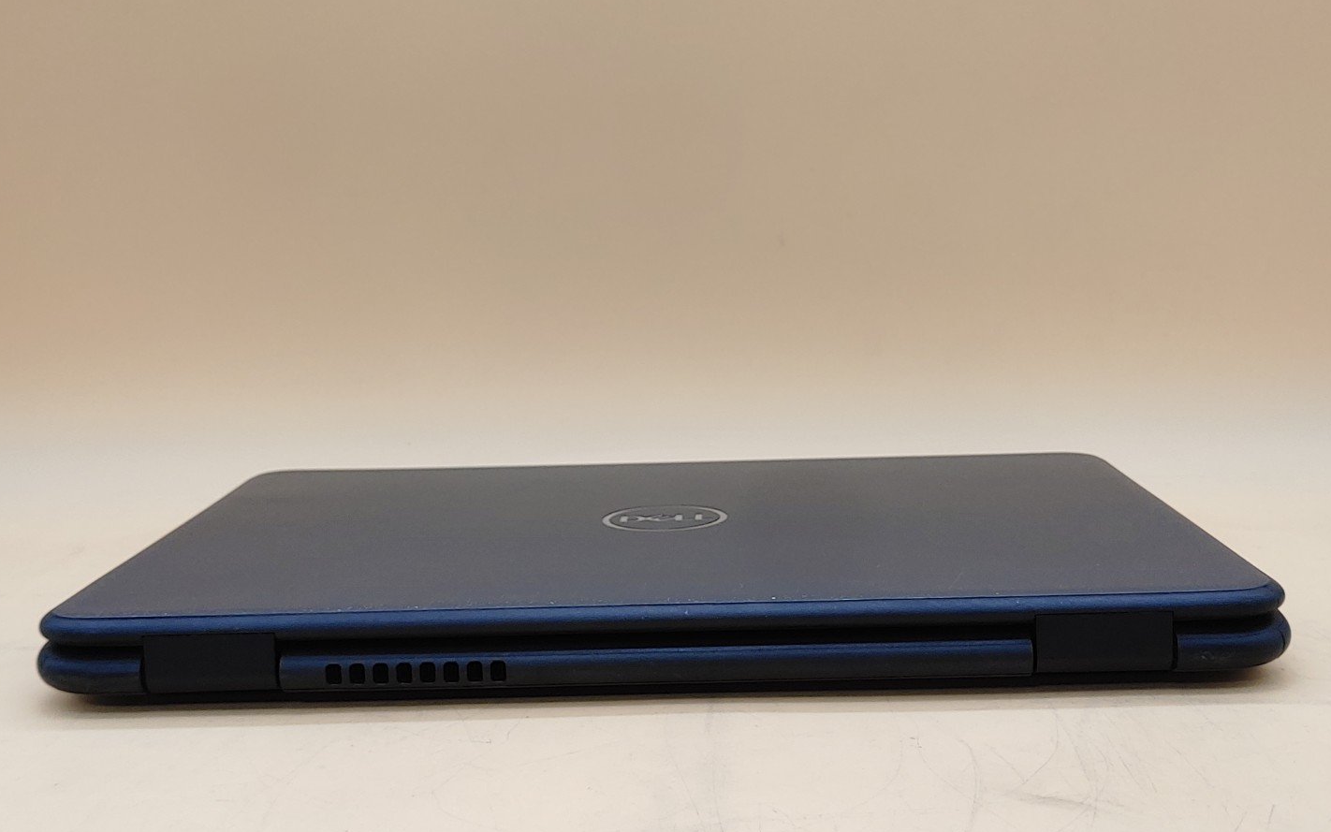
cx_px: 660
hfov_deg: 45.3
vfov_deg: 29.2
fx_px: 1596
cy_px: 495
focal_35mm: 44
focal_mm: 4.36
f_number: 1.8
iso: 50
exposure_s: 1/97
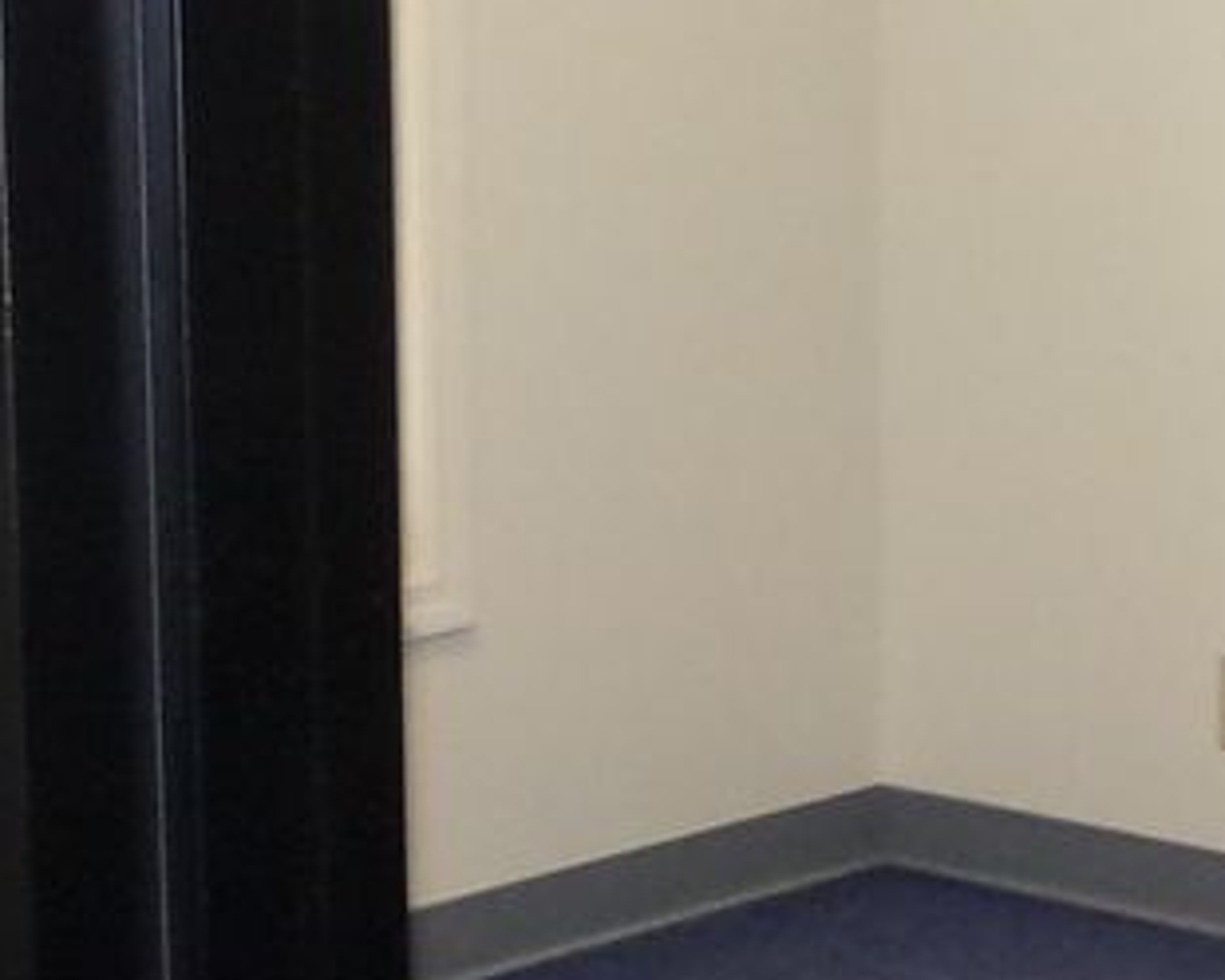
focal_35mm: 131
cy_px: 344
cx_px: 905
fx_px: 4749
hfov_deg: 14.6
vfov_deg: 11.8
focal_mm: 4.7
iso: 200
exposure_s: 1/34
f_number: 3.2
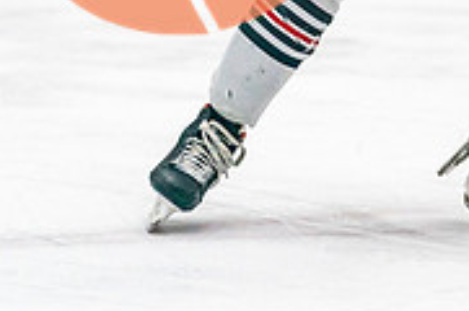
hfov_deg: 3.4
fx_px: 7803
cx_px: 544
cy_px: -146
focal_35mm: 600
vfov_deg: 2.3
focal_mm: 150
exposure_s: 1/1250
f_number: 2.8
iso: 3200
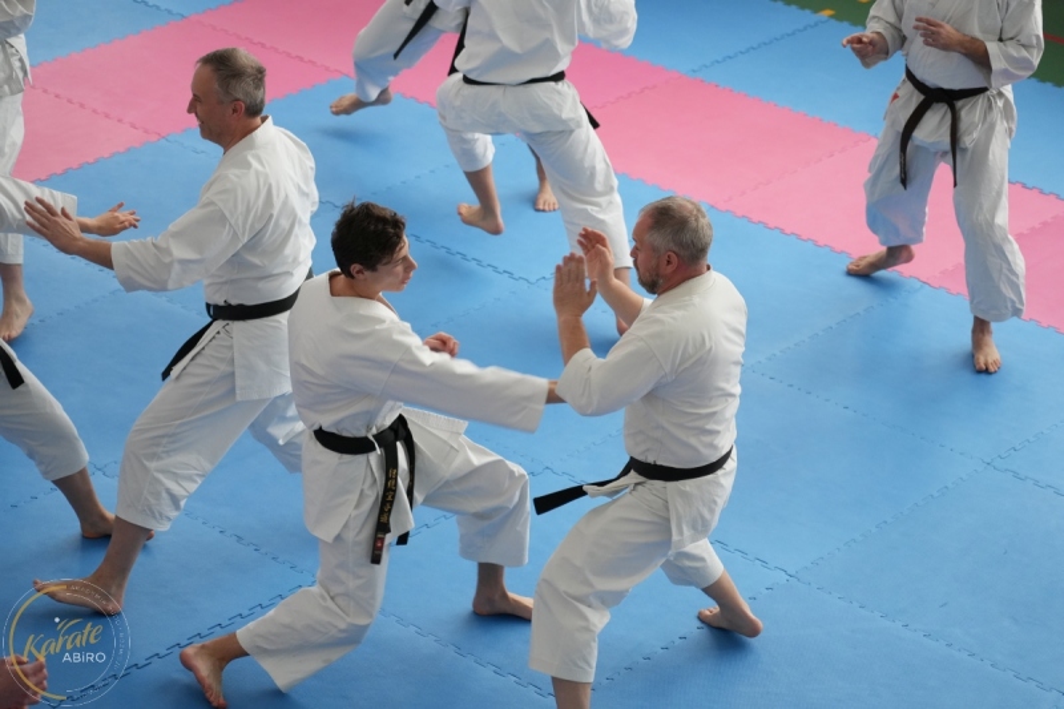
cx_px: 532
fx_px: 3102
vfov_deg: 13.0
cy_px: 354
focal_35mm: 105
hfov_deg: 19.5
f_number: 4
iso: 3200
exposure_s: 1/400
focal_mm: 105
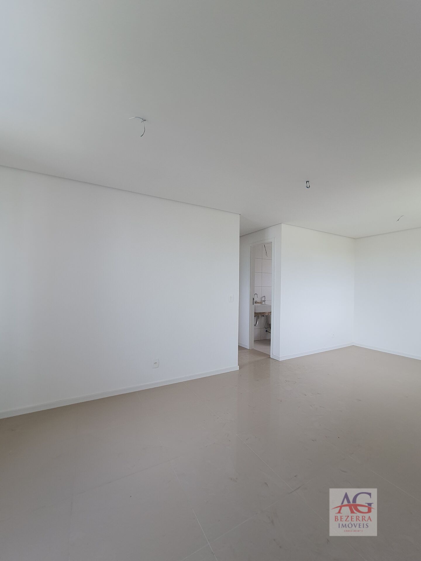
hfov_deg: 89.9
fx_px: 211
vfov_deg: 106.2
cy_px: 280
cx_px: 210
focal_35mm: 13
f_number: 2.2
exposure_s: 1/100
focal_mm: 1.74
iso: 50
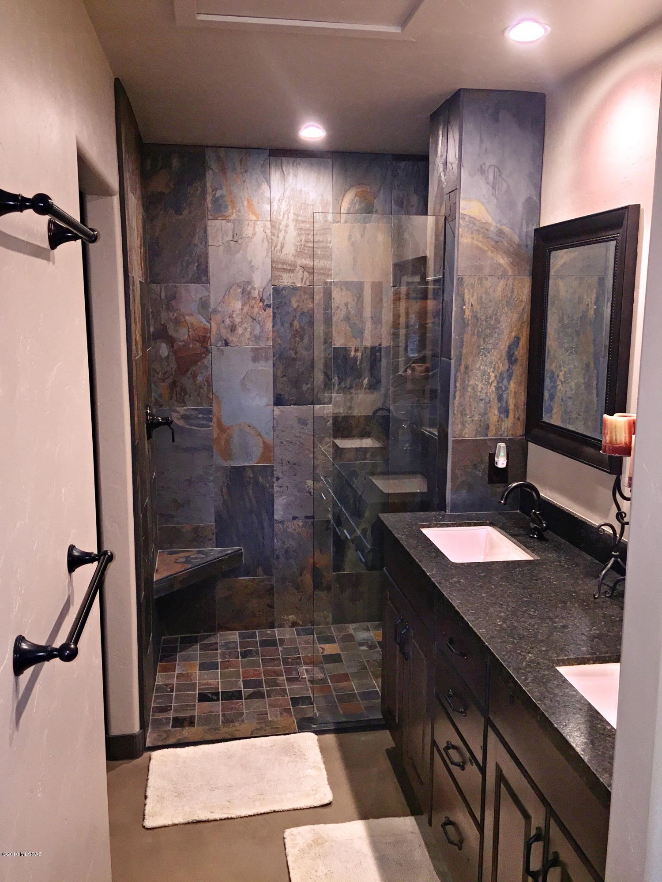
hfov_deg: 48.2
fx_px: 739
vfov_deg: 61.7
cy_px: 441
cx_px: 331
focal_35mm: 29
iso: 64
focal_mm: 4.15
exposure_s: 1/30
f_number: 2.2
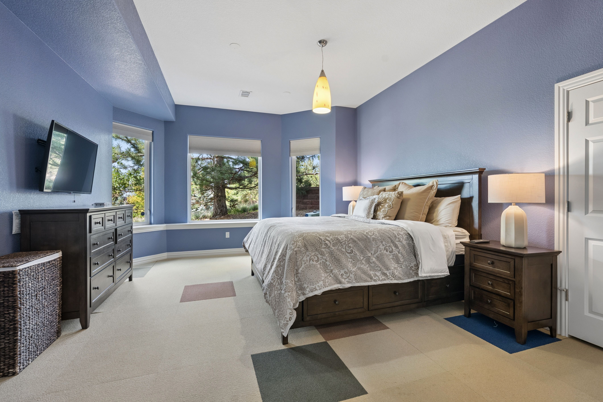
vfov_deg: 73.8
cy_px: 201
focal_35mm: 16
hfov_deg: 96.7
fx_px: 268
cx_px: 302
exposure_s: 1/15
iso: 800
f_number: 8
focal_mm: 16
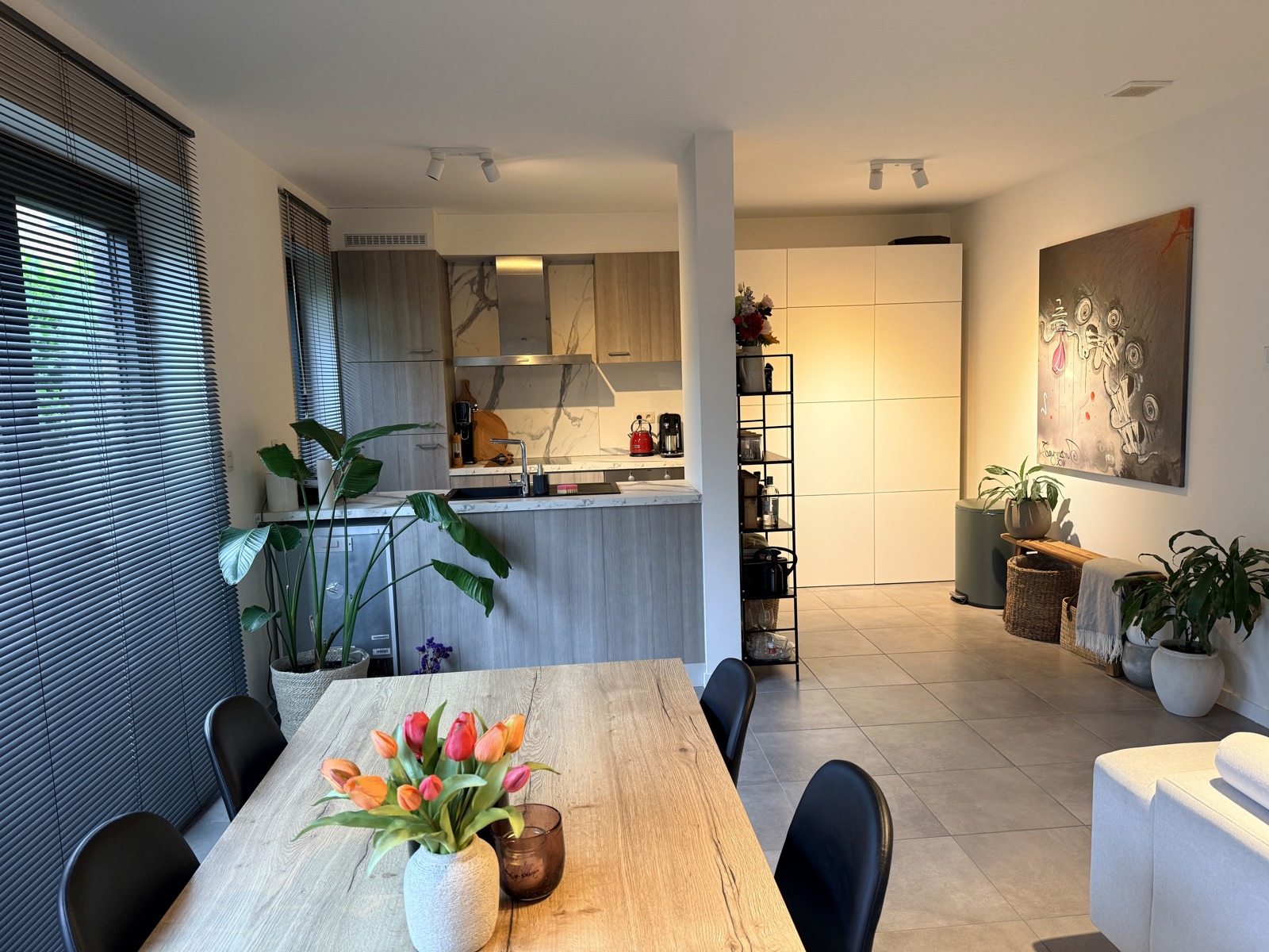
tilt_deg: -5.1
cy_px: 476
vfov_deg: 56.8
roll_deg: +2.0
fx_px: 880
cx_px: 634
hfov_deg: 71.6
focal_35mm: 24
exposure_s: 1/50
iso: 160
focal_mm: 6.76
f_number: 1.78
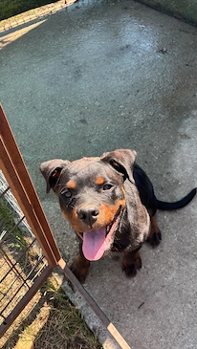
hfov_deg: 37.8
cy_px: 186
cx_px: 110
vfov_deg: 62.5
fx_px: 287
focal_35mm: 31
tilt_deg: -53.7
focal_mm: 5.96
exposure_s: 1/340
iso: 50
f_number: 1.6
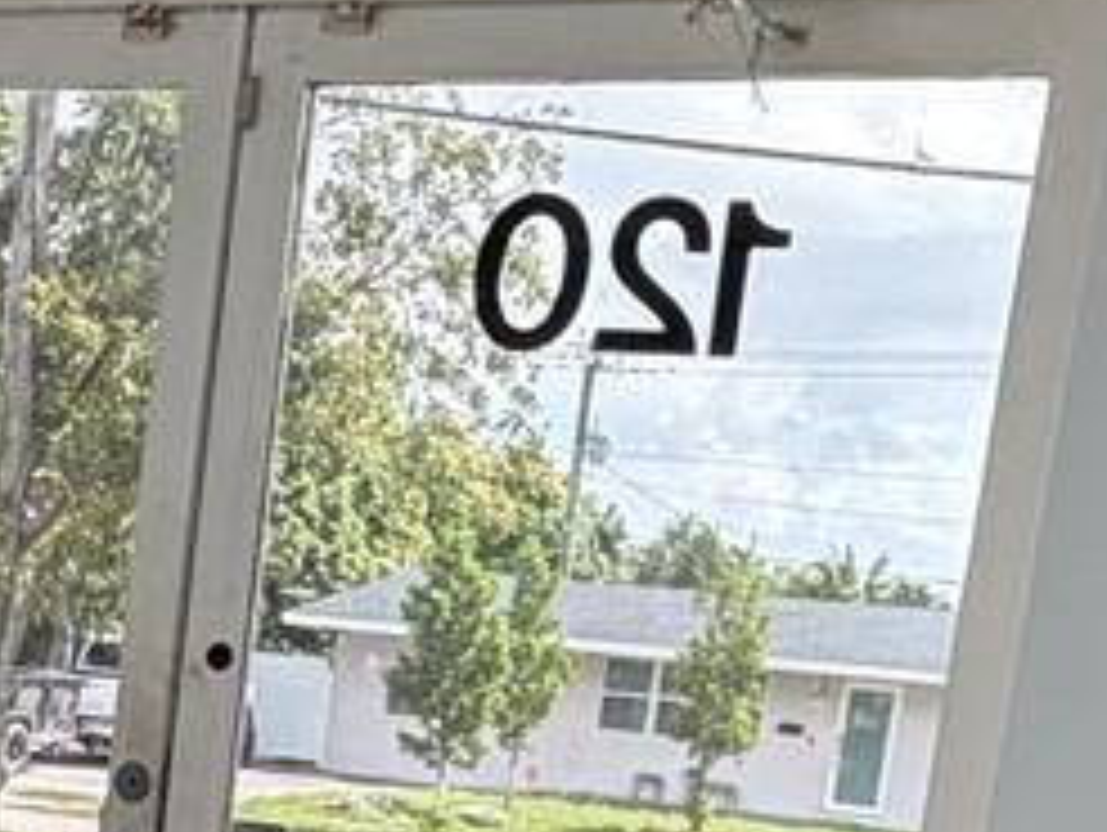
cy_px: 1300
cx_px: -9
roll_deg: -4.9
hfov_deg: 20.8
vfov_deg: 14.9
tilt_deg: -14.9
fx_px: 2913
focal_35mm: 91
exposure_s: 1/120
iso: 160
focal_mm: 2.22
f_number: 2.2
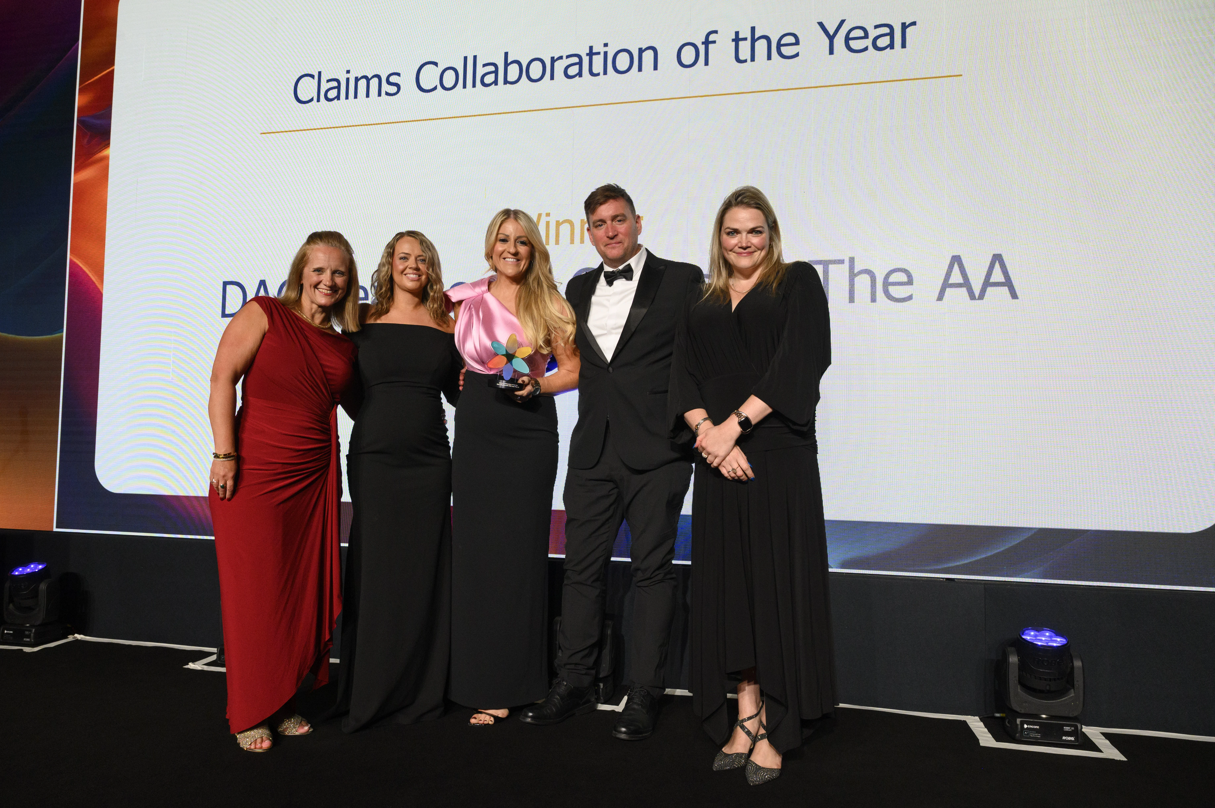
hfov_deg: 71.5
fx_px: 843
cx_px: 608
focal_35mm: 25
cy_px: 404
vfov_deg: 51.2
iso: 3200
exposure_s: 1/250
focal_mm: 25
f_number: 8
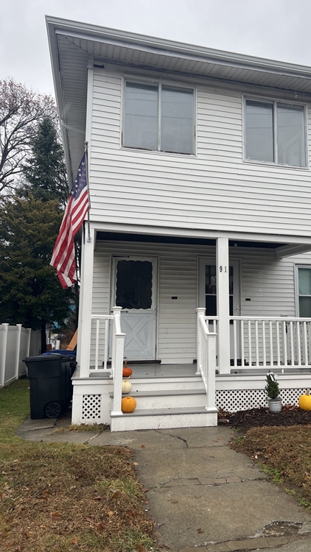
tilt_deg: +6.7
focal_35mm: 29
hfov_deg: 39.7
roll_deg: -1.2
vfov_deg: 66.1
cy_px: 270
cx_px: 206
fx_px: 425
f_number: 1.5
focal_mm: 5.7
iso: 50
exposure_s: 1/591
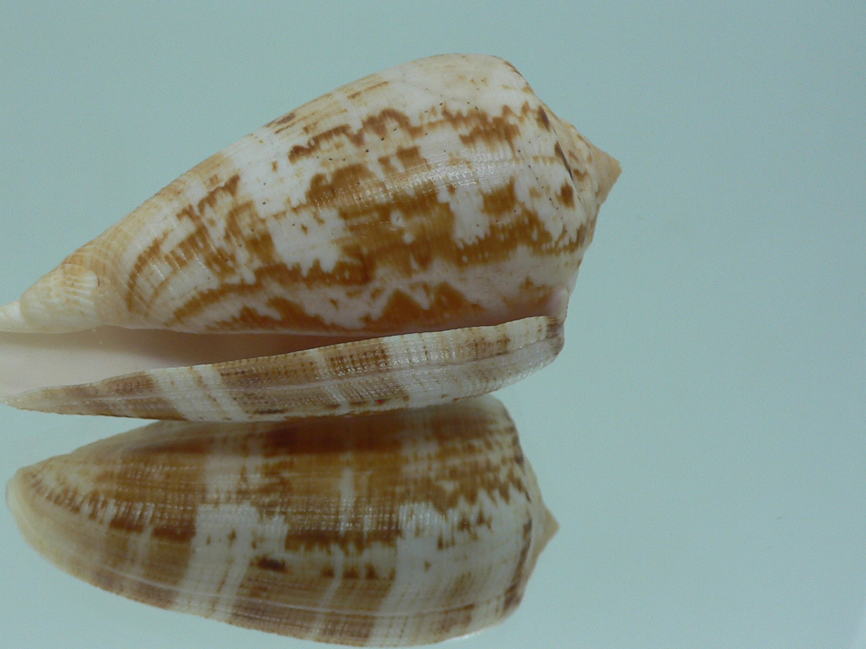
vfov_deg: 31.5
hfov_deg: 40.9
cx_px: 316
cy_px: 317
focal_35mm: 46
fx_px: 1151
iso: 80
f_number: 2.8
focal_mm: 4.6
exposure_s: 1/60
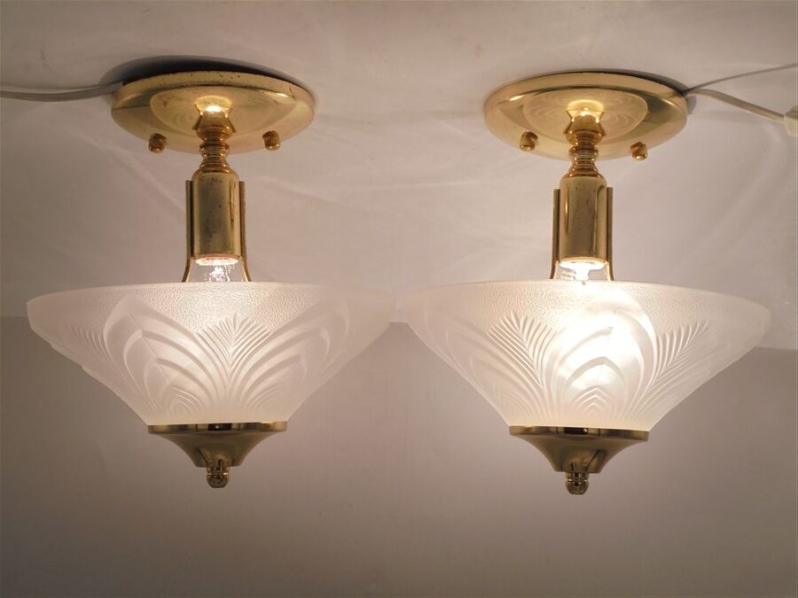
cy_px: 299
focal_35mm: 49
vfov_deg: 29.7
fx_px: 1130
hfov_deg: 38.9
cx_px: 399
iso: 100
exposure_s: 1/80
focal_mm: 8.9
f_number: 4.8
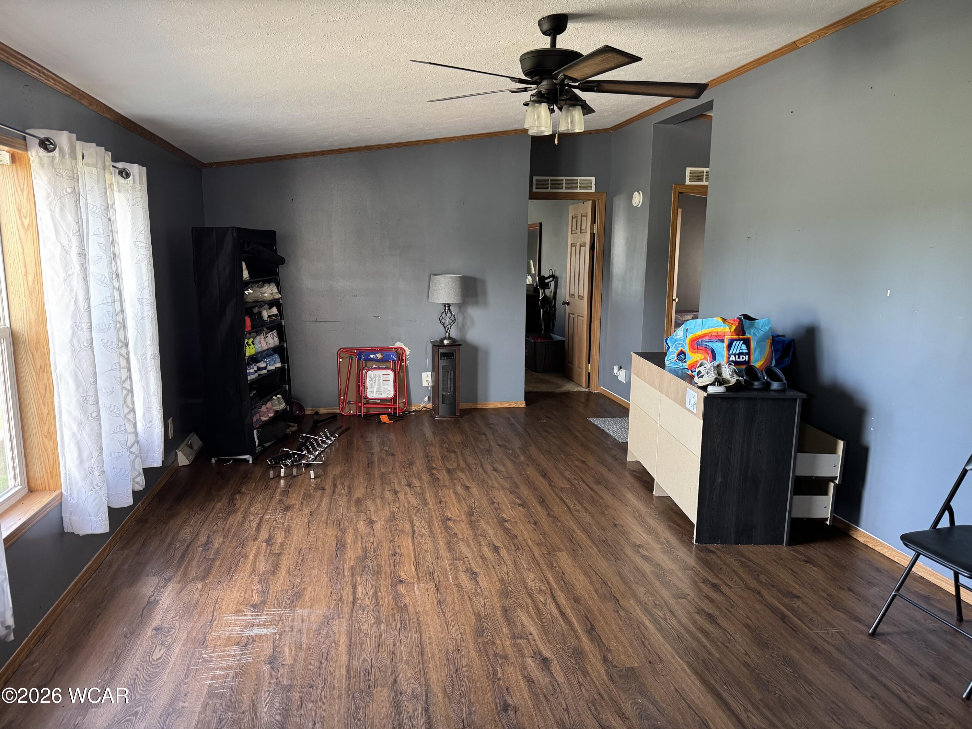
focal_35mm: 24
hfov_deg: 71.6
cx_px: 486
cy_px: 364
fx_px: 674
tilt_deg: -9.6
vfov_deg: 56.8
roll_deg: -1.0
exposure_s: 1/60
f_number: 1.78
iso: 320
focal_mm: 6.76
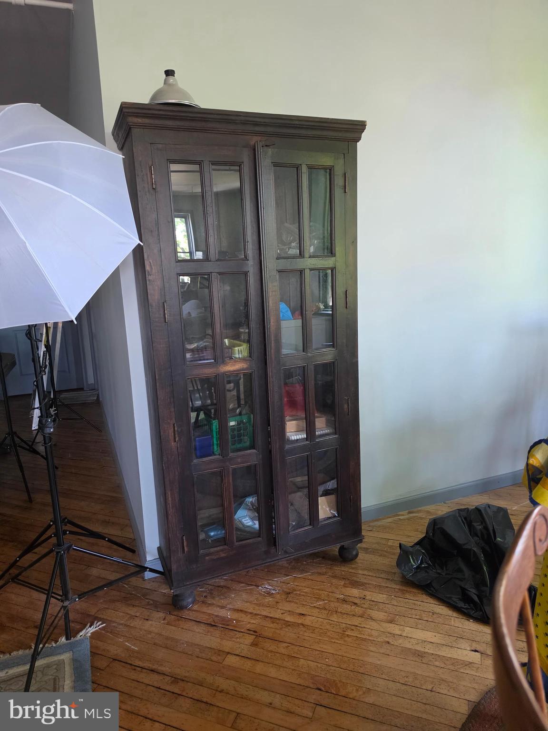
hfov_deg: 58.9
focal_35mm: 23
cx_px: 274
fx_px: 485
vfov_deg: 73.9
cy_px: 366
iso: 500
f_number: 1.4
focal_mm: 6.5
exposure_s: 1/120
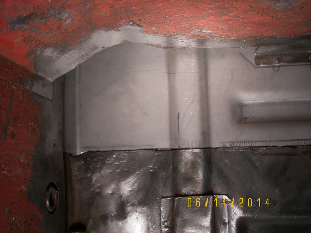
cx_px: 156
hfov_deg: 51.4
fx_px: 323
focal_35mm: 36
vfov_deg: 39.7
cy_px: 116
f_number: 2.8
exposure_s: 1/50
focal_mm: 6
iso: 50
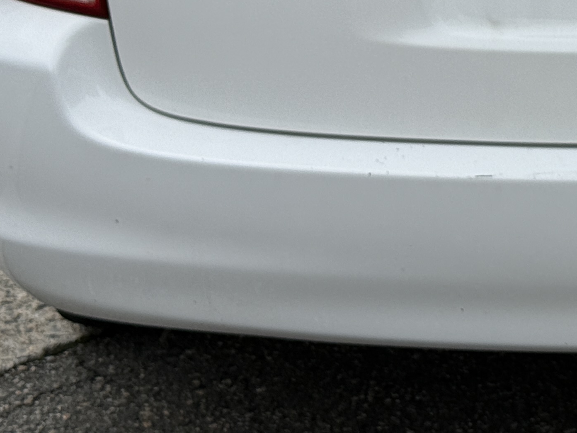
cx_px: 642
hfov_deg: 13.9
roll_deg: +2.3
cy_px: -187
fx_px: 2317
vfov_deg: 10.4
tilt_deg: -10.6
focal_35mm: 139
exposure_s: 1/5587
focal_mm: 6.76
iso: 64
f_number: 1.78
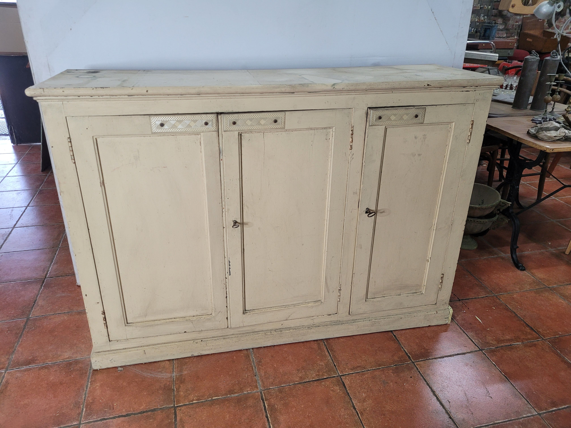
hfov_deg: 67.3
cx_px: 286
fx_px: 429
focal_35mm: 26
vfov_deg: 53.1
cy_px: 214
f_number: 1.8
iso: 200
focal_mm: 5.4
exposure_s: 1/100
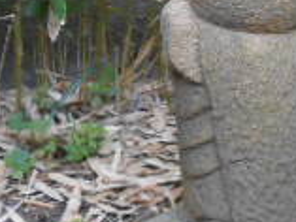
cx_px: 322
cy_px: -8
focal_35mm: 155
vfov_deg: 9.5
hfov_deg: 12.5
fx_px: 1326
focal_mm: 6.8
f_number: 4.2
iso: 250
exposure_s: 1/30
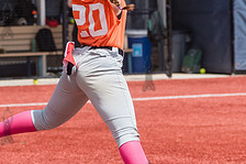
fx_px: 2212
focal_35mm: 324
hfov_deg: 6.4
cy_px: 72
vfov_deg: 4.2
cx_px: 148
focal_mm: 125
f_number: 4.5
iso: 400
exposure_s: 1/3200
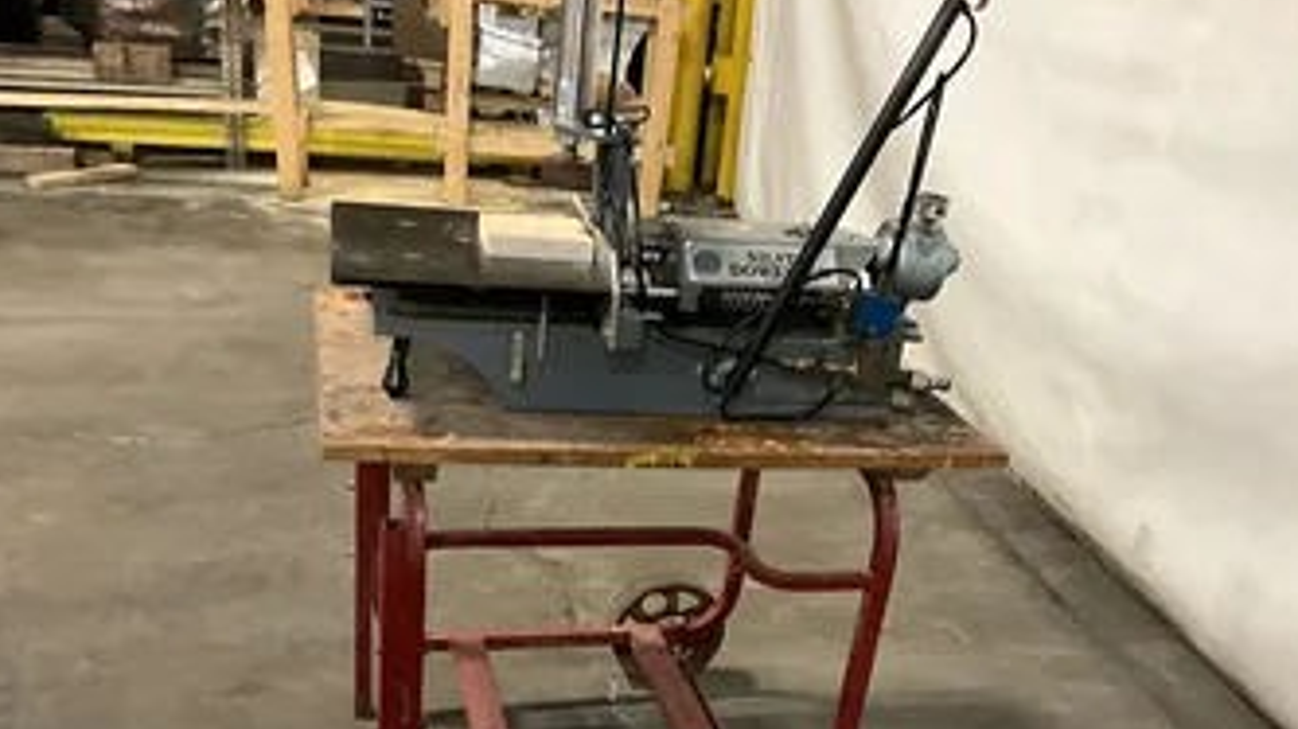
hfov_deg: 52.8
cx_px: 635
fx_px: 1307
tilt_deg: -26.4
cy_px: 554
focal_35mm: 38
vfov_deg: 30.6
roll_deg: -6.0
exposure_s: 1/31
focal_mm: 3
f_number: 1.8
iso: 320
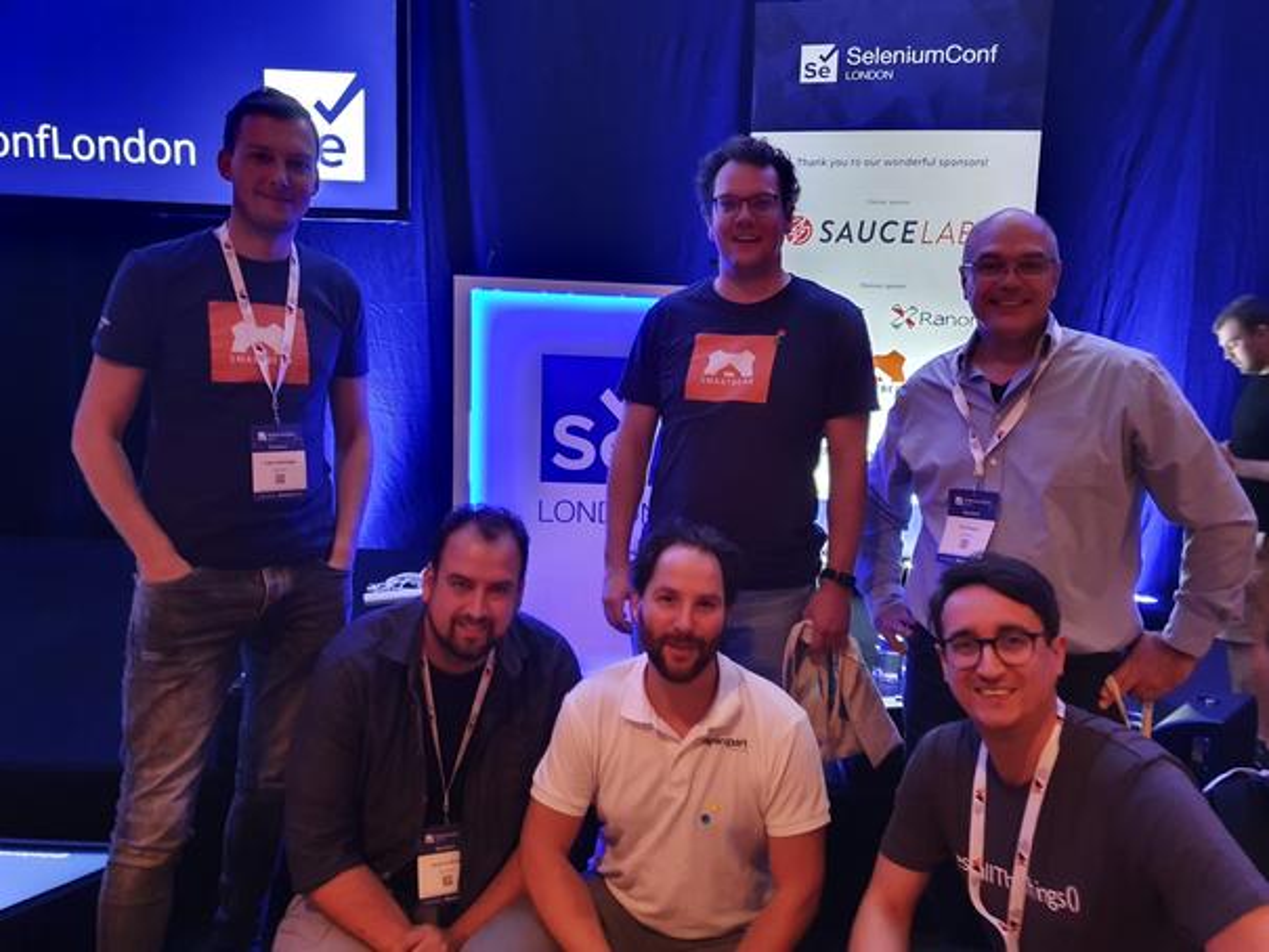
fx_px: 953
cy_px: 476
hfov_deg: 67.3
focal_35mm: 26
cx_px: 634
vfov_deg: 53.1
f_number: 1.5
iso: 500
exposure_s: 1/17
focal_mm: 4.32
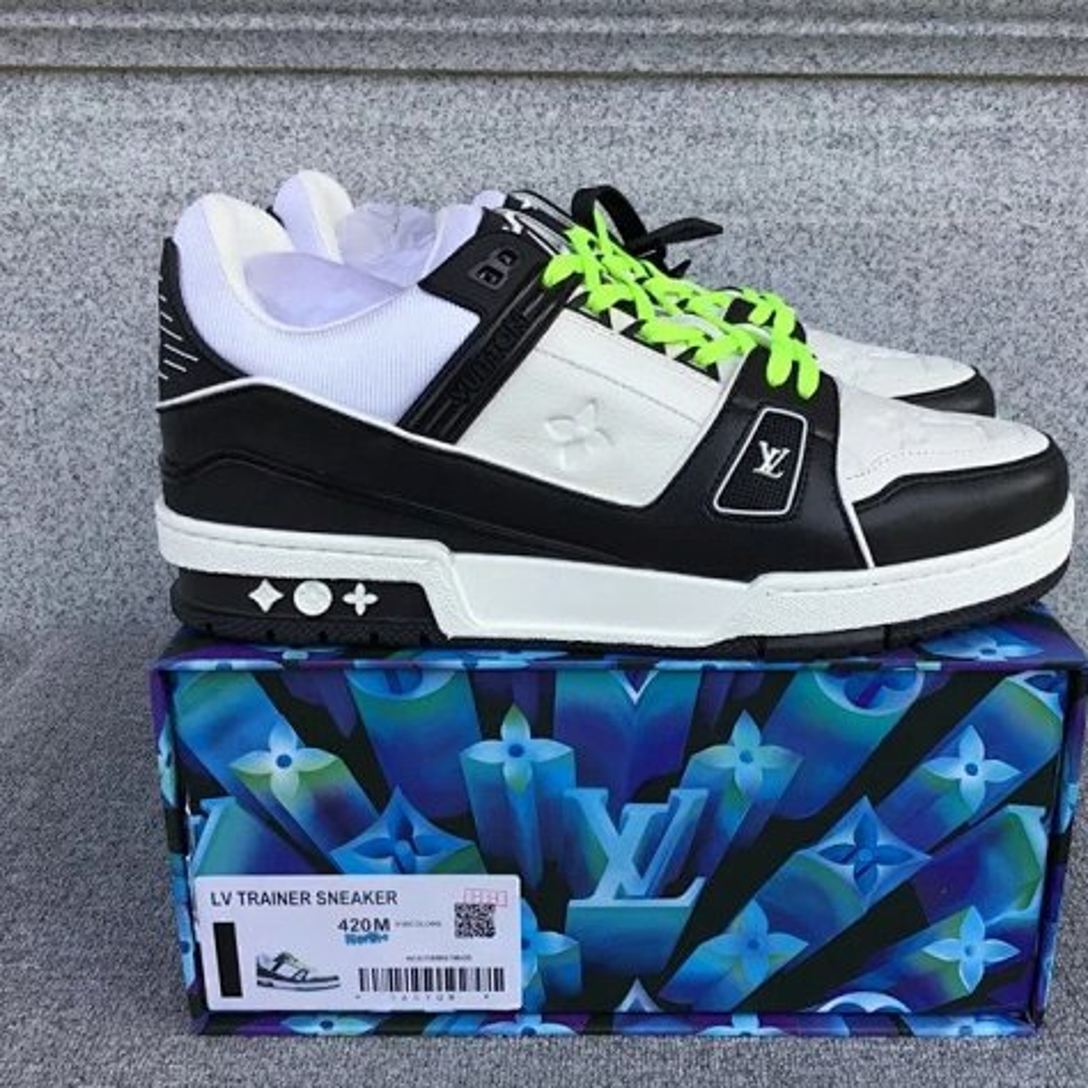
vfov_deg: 44.9
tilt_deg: -18.8
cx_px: 622
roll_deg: +0.0
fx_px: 1316
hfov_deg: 44.8
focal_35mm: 37
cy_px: 542
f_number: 2.4
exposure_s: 1/312
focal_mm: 3.3
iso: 25
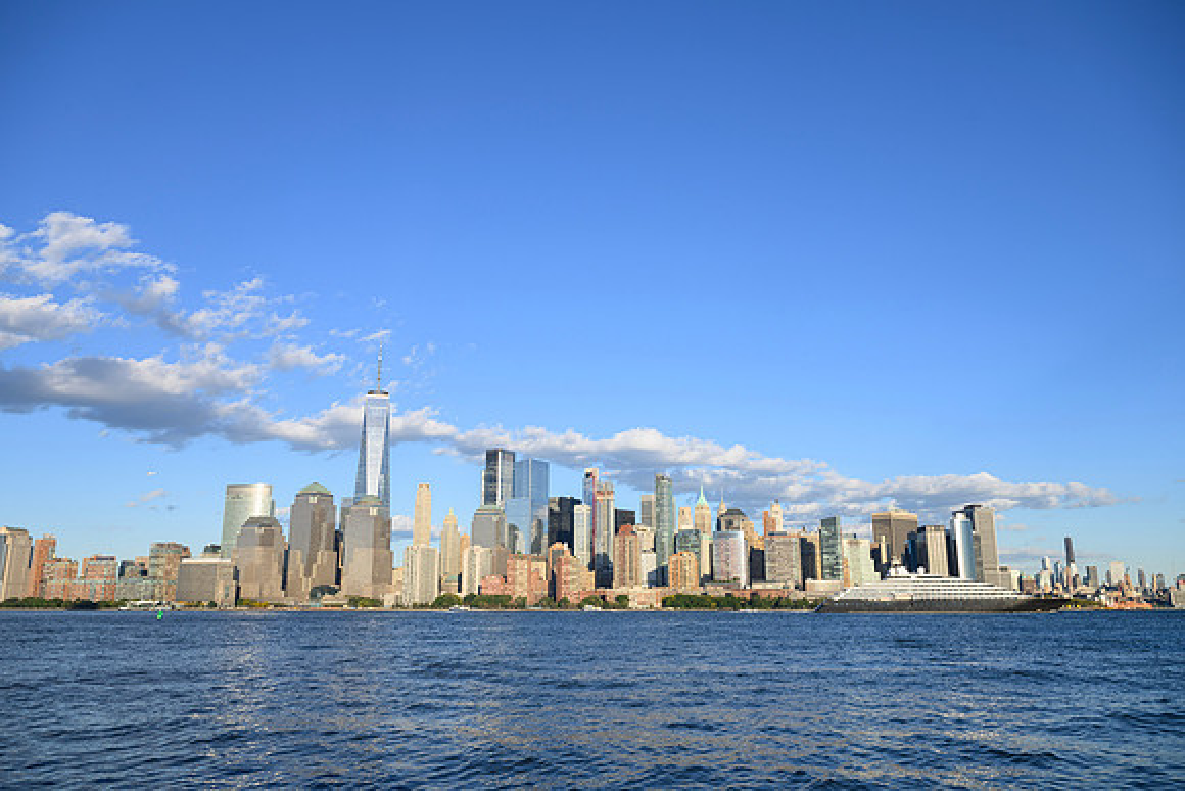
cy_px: 396
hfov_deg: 64.8
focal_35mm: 28
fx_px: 933
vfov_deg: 45.9
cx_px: 592
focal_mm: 28
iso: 100
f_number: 7.1
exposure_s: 1/320
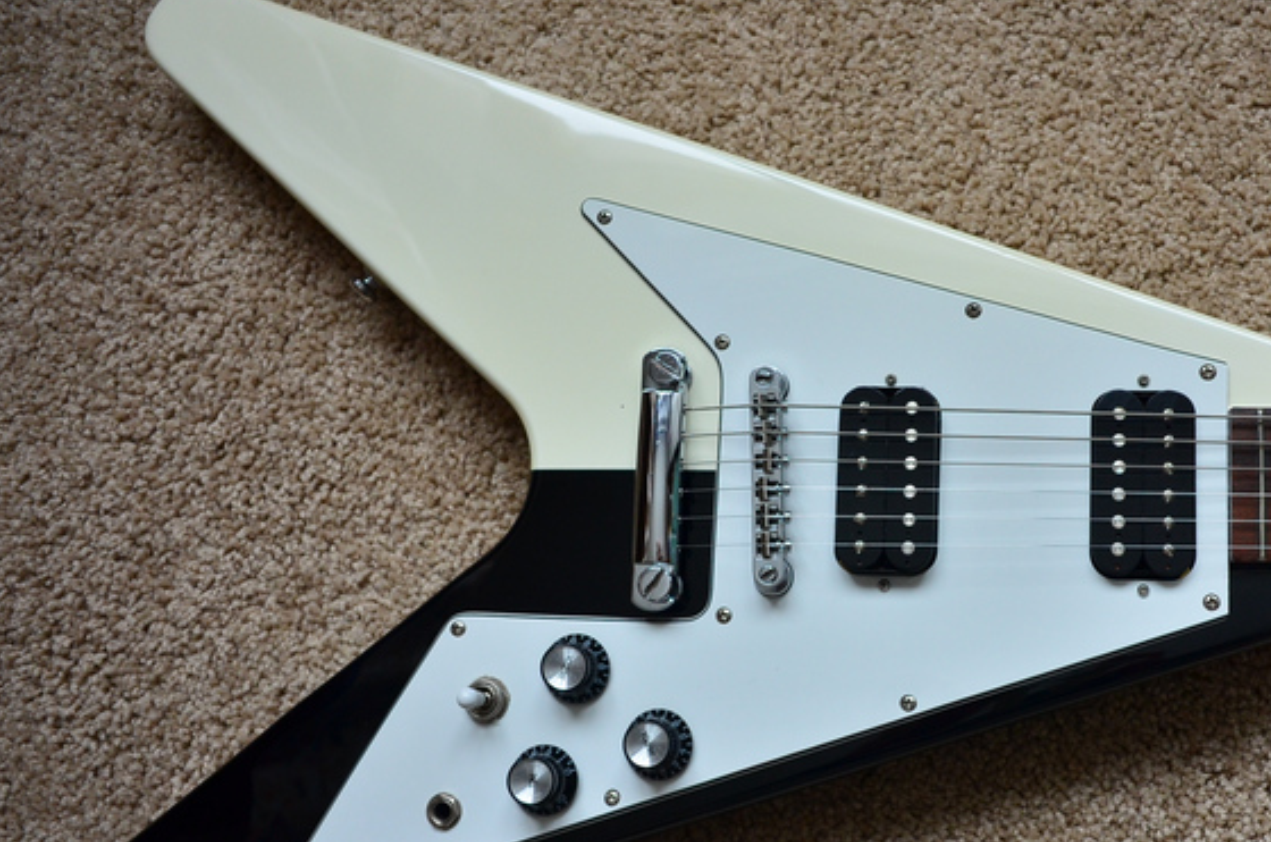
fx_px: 1409
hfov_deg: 47.6
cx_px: 860
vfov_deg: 33.1
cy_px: 515
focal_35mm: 40
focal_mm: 18.5
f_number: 3.5
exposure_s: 1/40
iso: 500
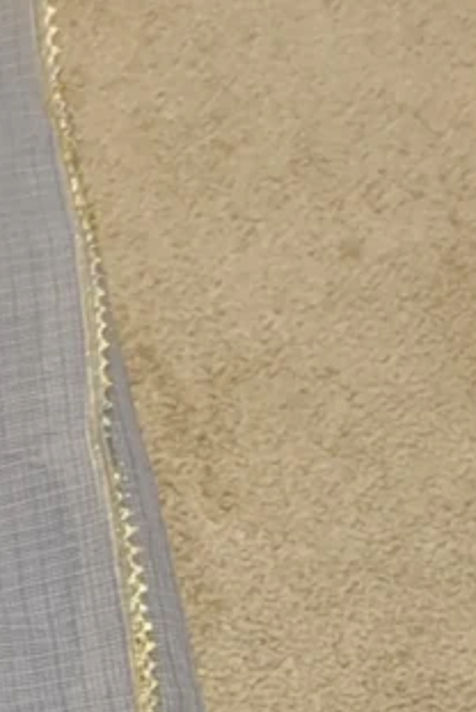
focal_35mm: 139
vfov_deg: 12.1
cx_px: -849
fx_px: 2751
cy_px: 1658
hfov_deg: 8.6
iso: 40
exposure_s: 1/320
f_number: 1.8
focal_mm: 5.4
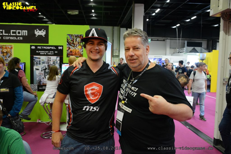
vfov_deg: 38.4
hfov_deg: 55.1
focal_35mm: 34
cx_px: 116
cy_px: 77
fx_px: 221
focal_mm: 23
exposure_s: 1/30
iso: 1250
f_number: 3.8
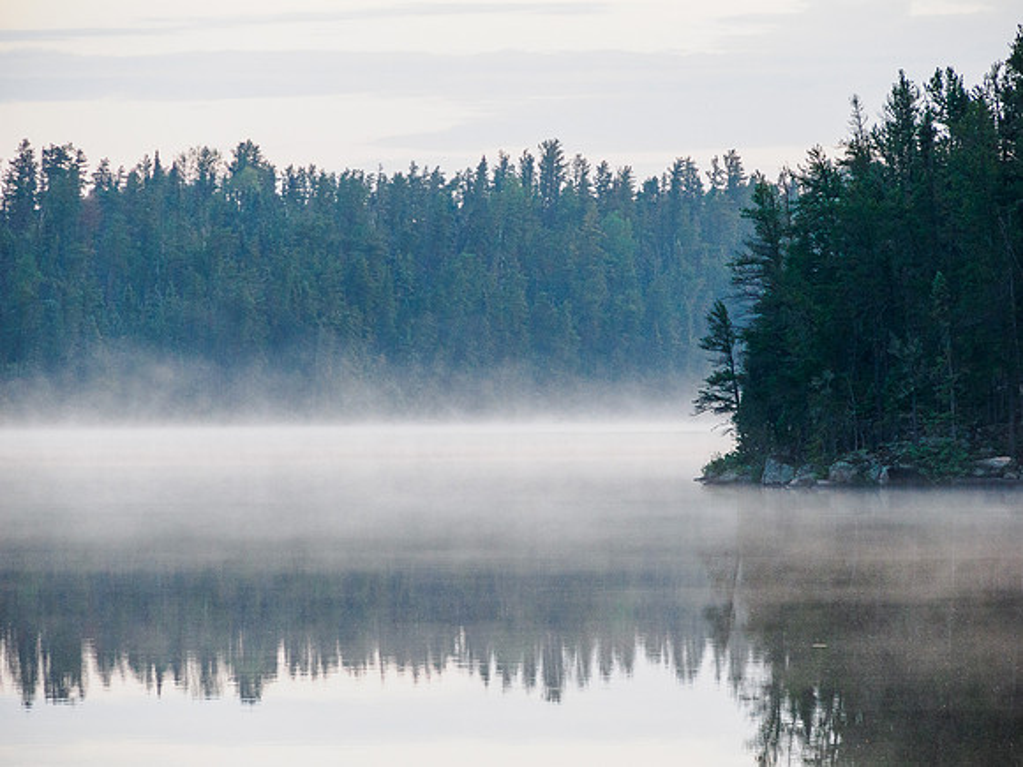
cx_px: 512
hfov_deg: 6.1
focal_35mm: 324
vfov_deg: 4.6
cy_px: 384
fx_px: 9575
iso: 1600
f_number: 8
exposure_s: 1/320
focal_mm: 162
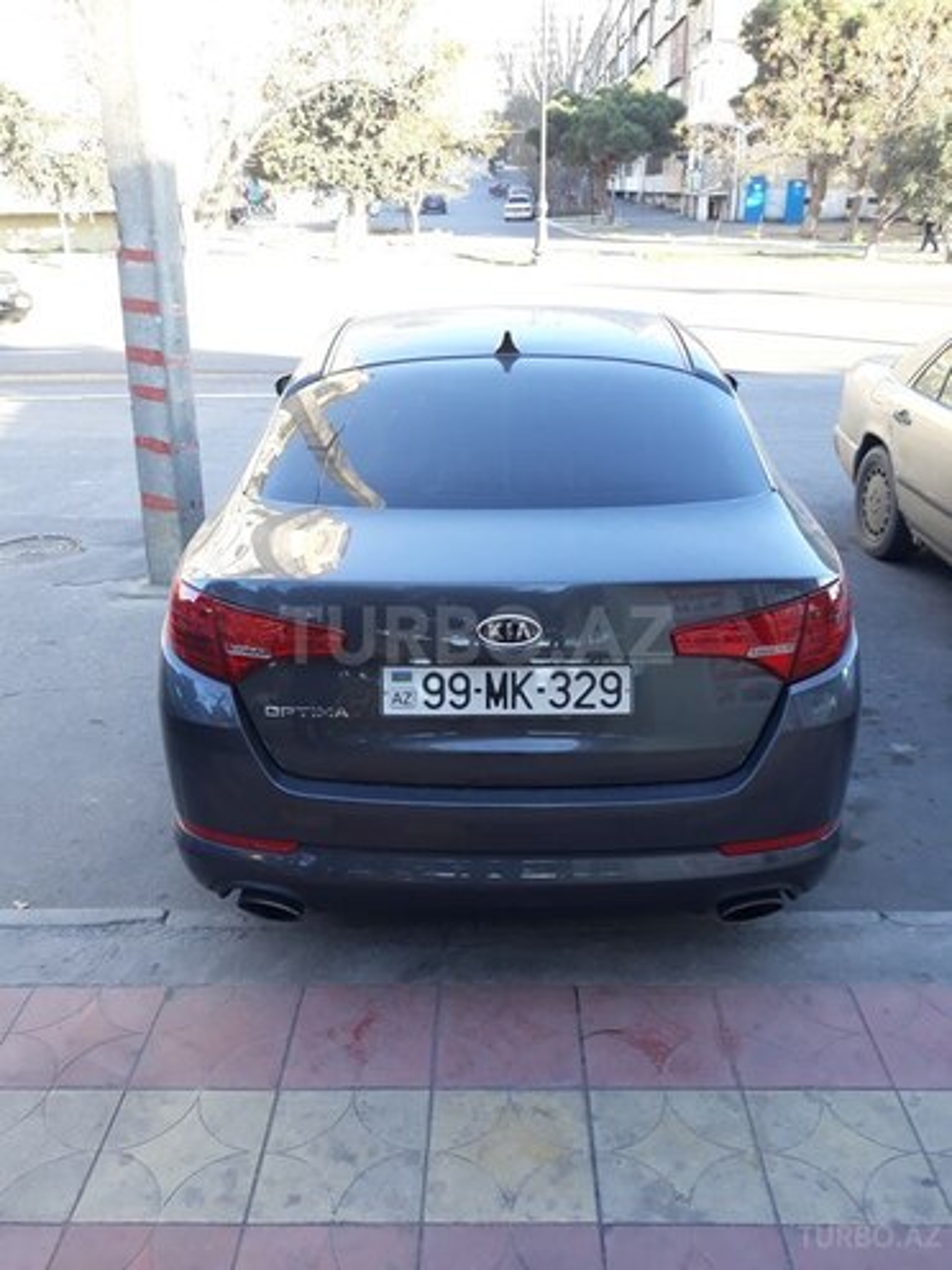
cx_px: 476
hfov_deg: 51.4
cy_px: 635
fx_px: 990
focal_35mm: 27
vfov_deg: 65.3
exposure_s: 1/101
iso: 40
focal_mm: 3.71
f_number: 1.7
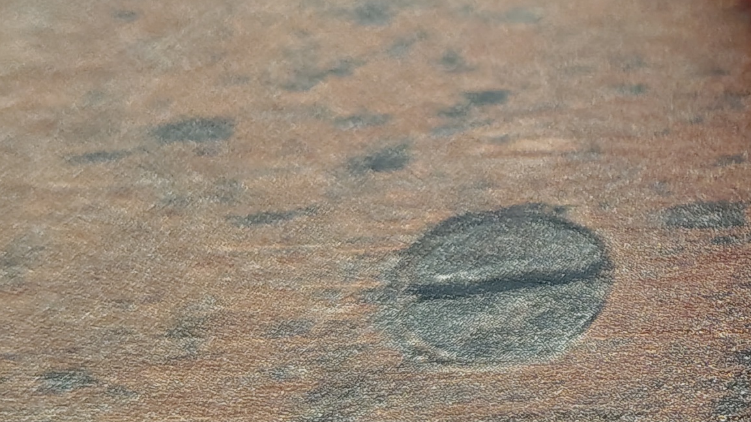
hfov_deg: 20.7
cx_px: 995
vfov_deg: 13.0
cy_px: 111
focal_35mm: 93
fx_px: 1852
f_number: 1.8
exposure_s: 1/100
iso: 1096
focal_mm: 5.56
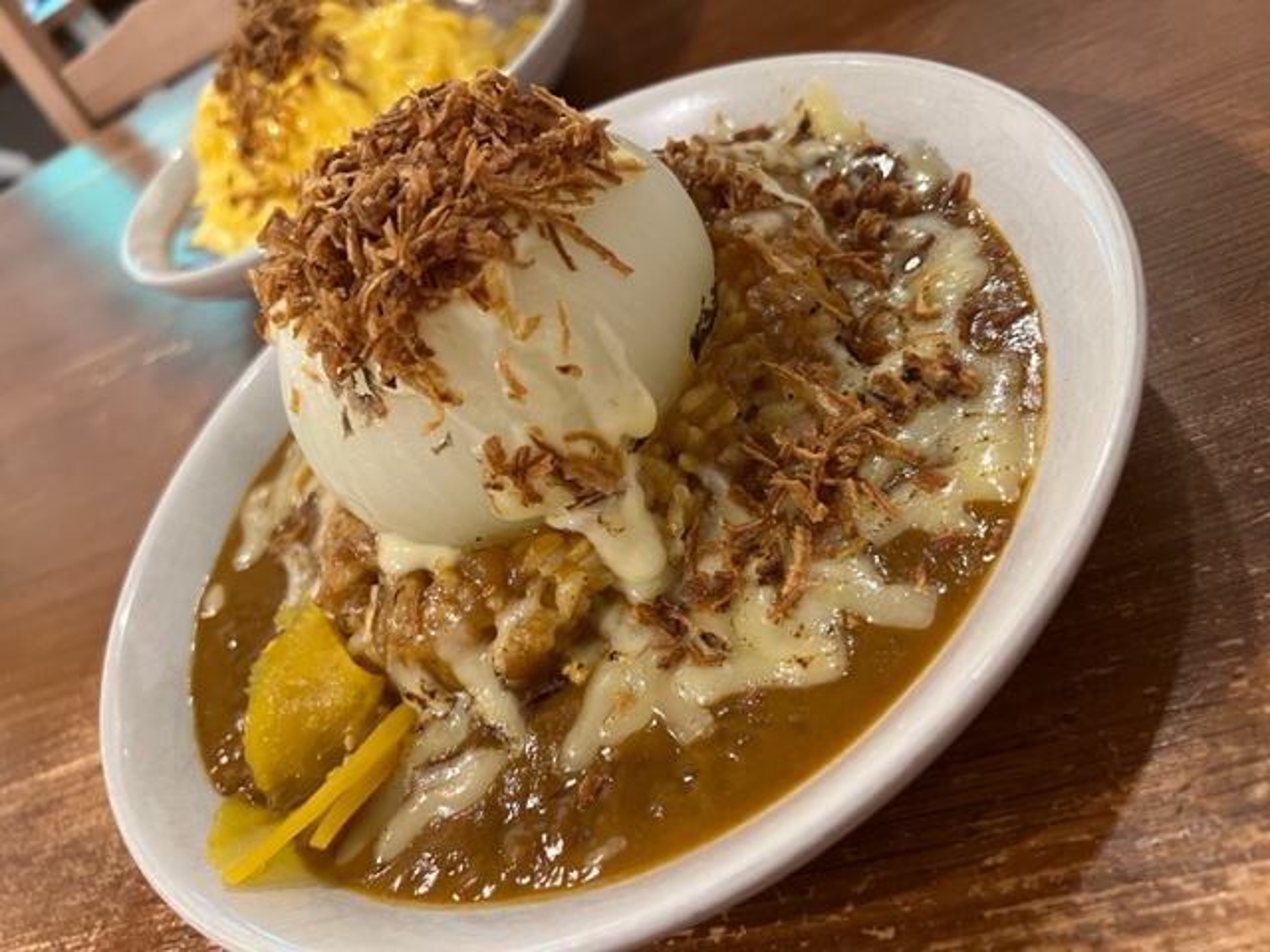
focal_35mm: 26
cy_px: 476
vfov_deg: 53.1
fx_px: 954
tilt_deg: -42.3
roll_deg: +37.3
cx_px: 635
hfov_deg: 67.3
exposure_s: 1/40
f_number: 1.5
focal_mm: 5.7
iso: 400
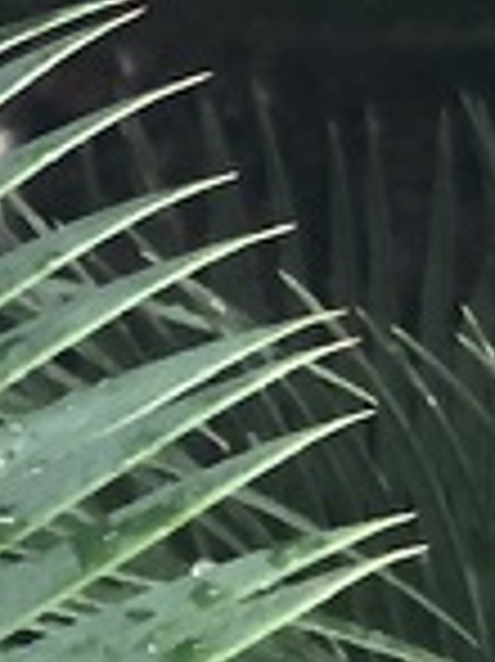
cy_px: -239
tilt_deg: -48.7
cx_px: -108
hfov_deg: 4.1
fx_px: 6931
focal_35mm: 363
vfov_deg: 5.4
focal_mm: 6
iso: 100
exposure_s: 1/60
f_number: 2.4
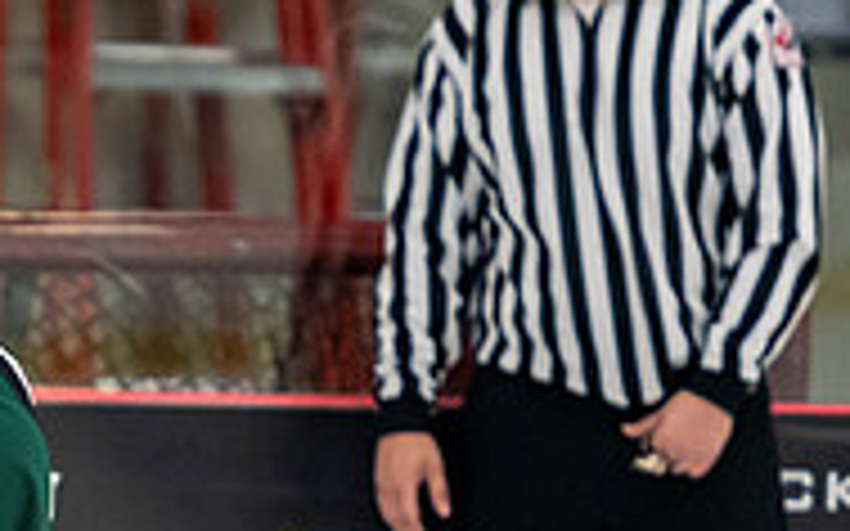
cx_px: -72
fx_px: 21259
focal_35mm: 918
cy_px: 875
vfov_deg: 1.4
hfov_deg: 2.3
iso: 2000
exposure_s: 1/640
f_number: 3.2
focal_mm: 170
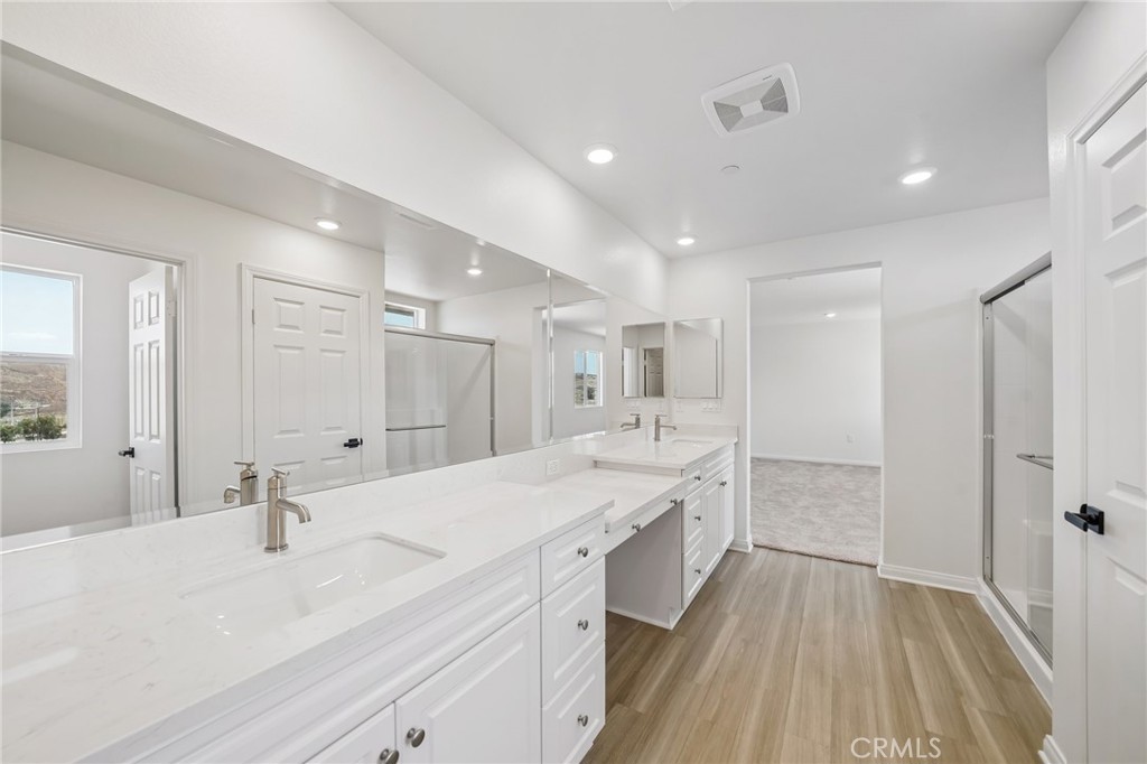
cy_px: 382
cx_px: 574
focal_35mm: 13
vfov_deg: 85.4
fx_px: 414
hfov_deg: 108.3
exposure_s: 1/30
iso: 125
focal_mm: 13
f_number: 7.1
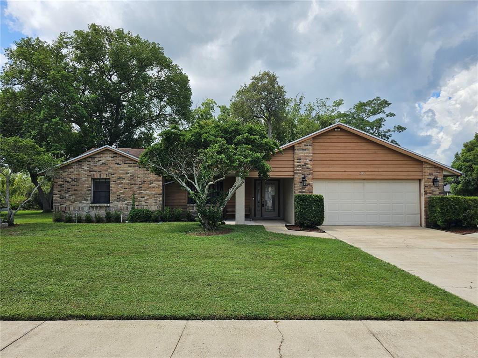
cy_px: 179
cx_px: 239
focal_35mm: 23
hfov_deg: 73.9
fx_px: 318
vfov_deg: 58.9
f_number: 1.7
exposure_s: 1/790
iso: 10
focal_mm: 6.3
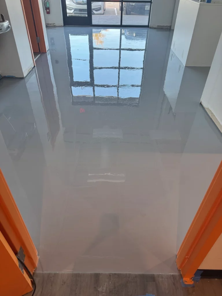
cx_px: 111
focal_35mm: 24
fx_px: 205
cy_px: 148
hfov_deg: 56.8
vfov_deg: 71.6
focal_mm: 6.76
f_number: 1.78
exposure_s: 1/121
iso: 160
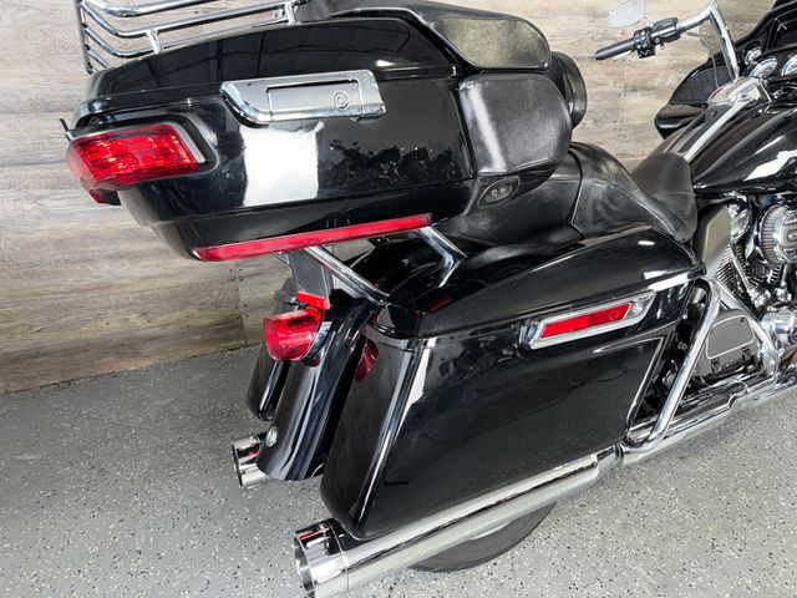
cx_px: 398
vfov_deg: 56.8
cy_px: 299
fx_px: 553
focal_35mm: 24
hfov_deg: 71.6
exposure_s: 1/15
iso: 64
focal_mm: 6.76
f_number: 1.78
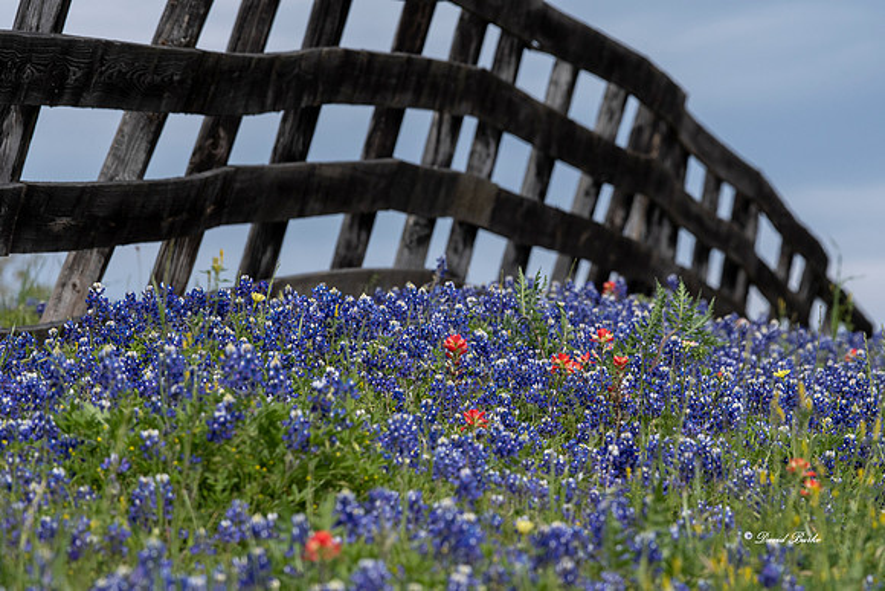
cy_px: 296
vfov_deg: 3.4
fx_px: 9958
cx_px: 442
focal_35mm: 405
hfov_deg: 5.1
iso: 250
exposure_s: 1/500
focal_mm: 270
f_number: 11
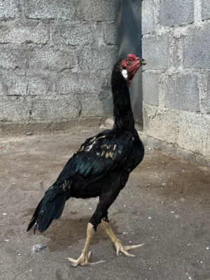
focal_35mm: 48
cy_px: 140
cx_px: 105
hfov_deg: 30.3
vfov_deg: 39.7
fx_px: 388
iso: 50
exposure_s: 1/151
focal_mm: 6.76
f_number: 1.78
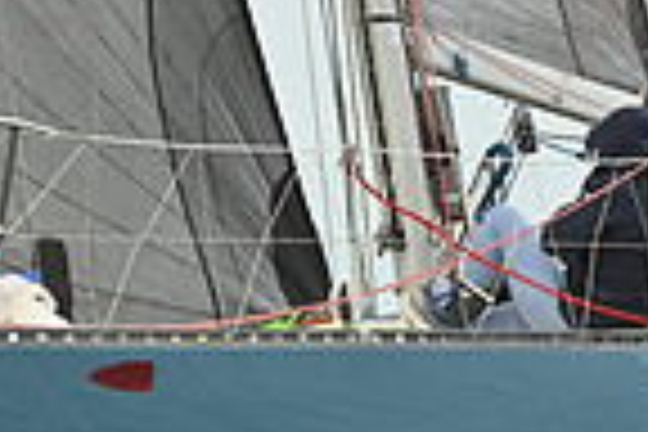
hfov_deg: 4.6
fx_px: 8135
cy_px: 259
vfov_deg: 3.0
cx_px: 324
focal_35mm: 452
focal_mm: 112
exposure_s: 1/1000
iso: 320
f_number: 7.1
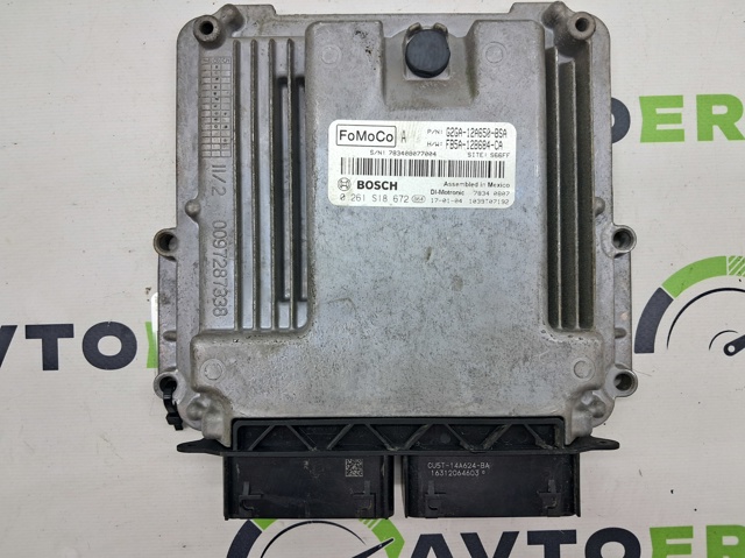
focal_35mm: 27
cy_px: 279
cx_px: 372
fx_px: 581
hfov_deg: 65.4
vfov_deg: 51.3
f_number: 1.8
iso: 50
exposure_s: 1/60
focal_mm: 4
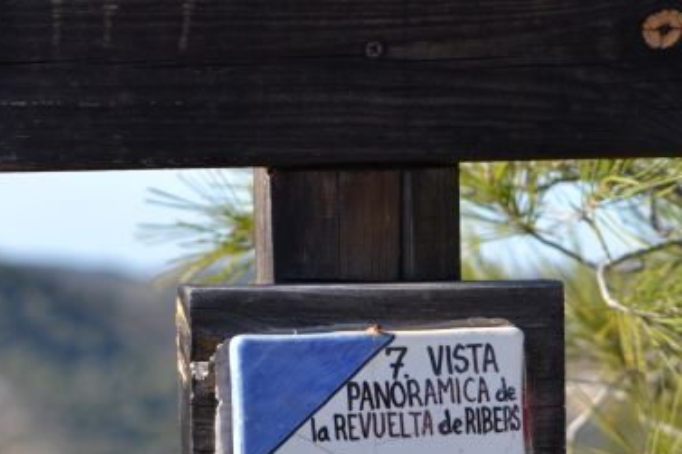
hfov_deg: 11.7
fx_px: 3315
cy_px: 393
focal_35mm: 175
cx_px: 248
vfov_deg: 7.8
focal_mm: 55
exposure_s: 1/320
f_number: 5.6
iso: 100
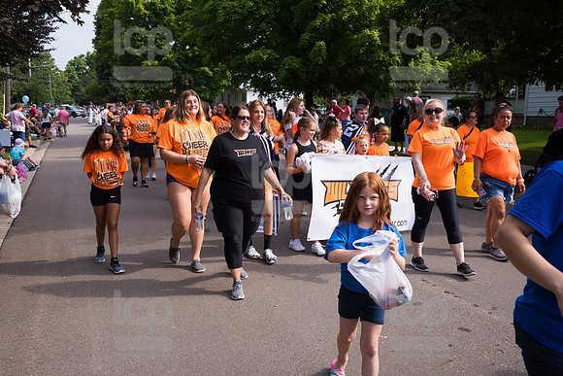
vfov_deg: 38.9
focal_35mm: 34
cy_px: 188
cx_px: 282
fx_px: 532
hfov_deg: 55.8
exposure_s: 1/500
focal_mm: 34
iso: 250
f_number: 6.3
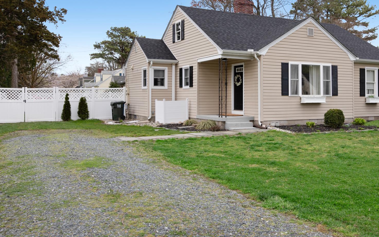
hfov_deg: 52.6
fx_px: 382
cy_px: 88
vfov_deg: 34.3
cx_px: 214
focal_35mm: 37
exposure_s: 1/200
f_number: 9
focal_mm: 26
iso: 200
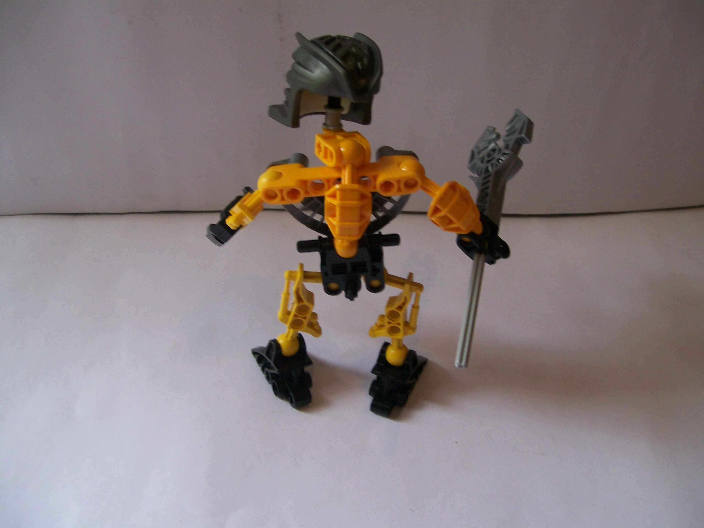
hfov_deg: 51.4
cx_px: 352
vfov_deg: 39.7
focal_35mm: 36
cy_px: 264
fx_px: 732
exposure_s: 1/43.4
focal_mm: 6
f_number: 2.7
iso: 80
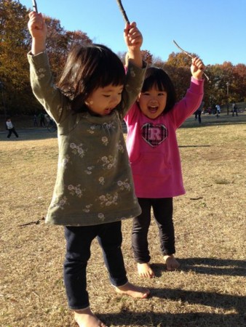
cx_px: 123
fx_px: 312
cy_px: 164
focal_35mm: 33
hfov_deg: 43.0
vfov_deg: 55.3
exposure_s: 1/638
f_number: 2.4
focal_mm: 4.12
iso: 50
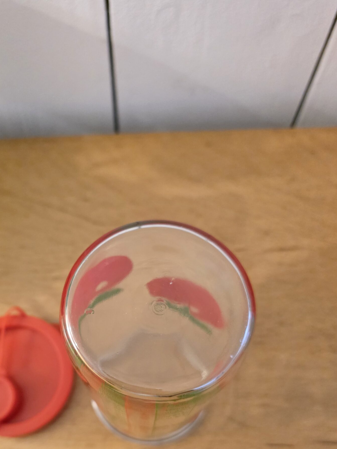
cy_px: 306
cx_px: 116
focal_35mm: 33
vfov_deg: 54.0
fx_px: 428
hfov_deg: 42.4
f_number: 1.7
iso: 1250
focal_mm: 6.3
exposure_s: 1/60
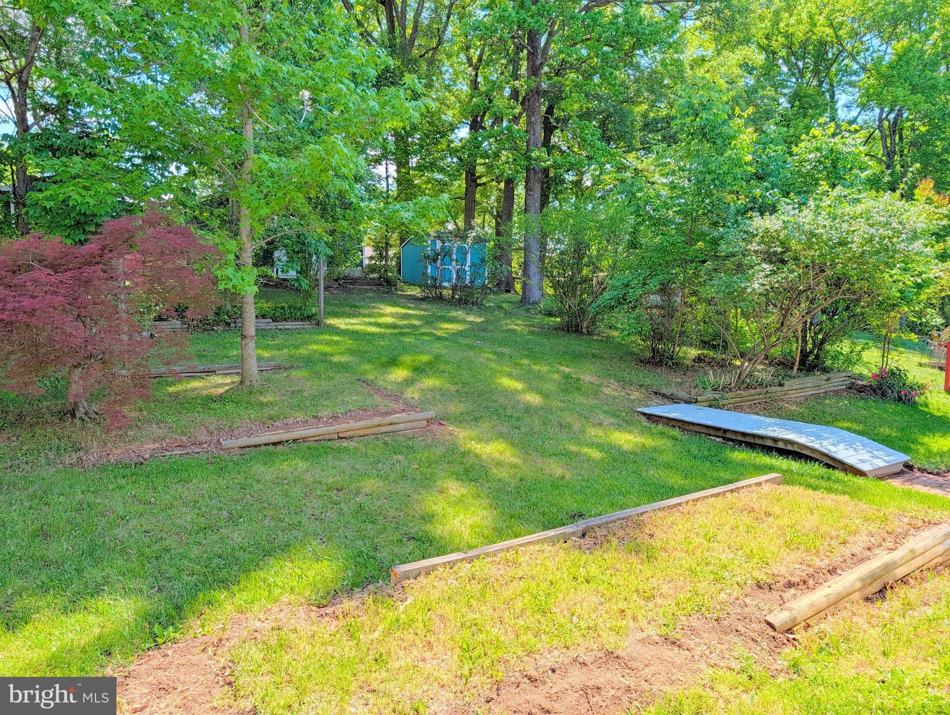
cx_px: 475
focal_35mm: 24
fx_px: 660
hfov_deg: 71.5
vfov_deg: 56.9
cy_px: 358
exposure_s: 1/641
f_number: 1.68
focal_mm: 6.9
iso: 20
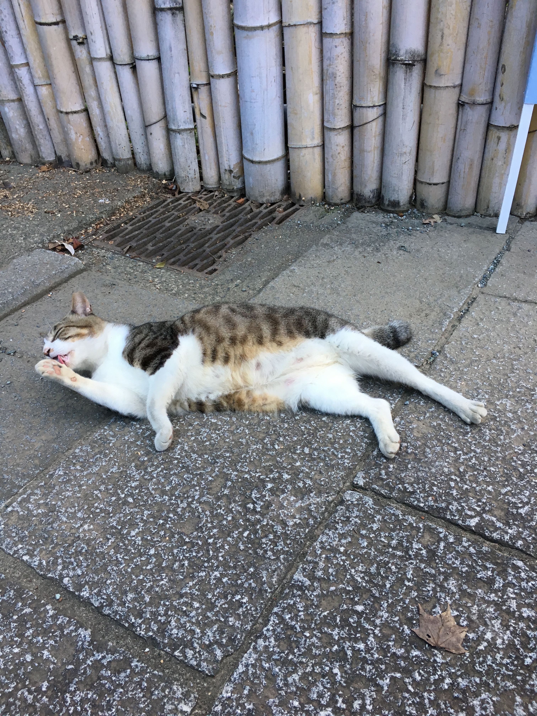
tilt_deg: -39.2
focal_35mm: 29
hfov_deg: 48.2
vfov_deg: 61.7
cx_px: 268
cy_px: 358
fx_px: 600
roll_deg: +0.4
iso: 32
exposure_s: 1/30
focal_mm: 4.15
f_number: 2.2
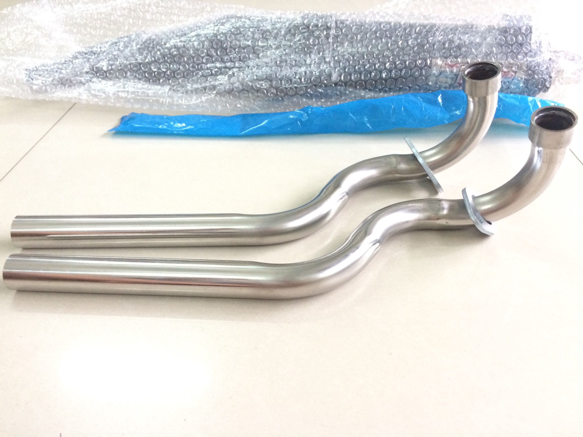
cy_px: 218
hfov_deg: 61.7
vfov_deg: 48.2
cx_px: 292
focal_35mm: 29
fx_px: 488
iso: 320
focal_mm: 4.15
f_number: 2.2
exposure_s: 1/33
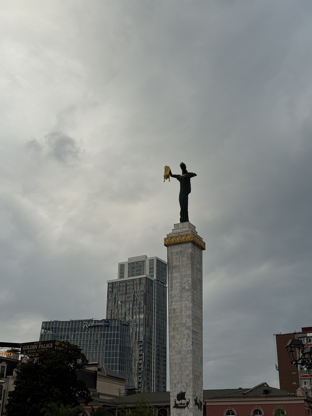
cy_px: 208
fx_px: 577
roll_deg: -0.3
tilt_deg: +23.4
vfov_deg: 39.7
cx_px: 156
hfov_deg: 30.3
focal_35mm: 48
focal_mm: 6.76
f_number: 1.78
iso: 64
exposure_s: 1/1366
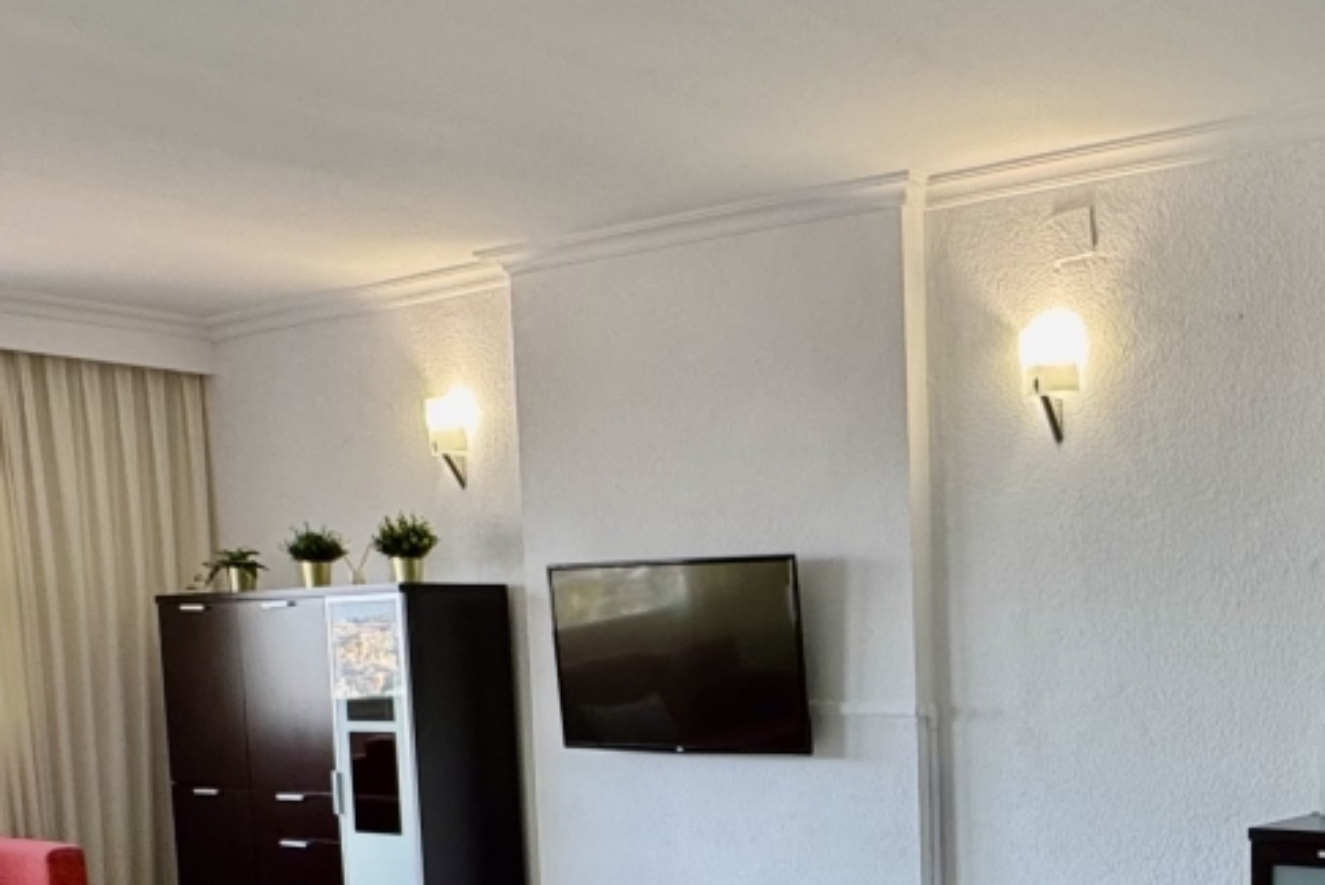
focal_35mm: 48
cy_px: 836
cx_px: 1087
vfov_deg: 26.9
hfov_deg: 39.3
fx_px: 1768
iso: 160
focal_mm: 2.22
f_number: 2.2
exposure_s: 1/100
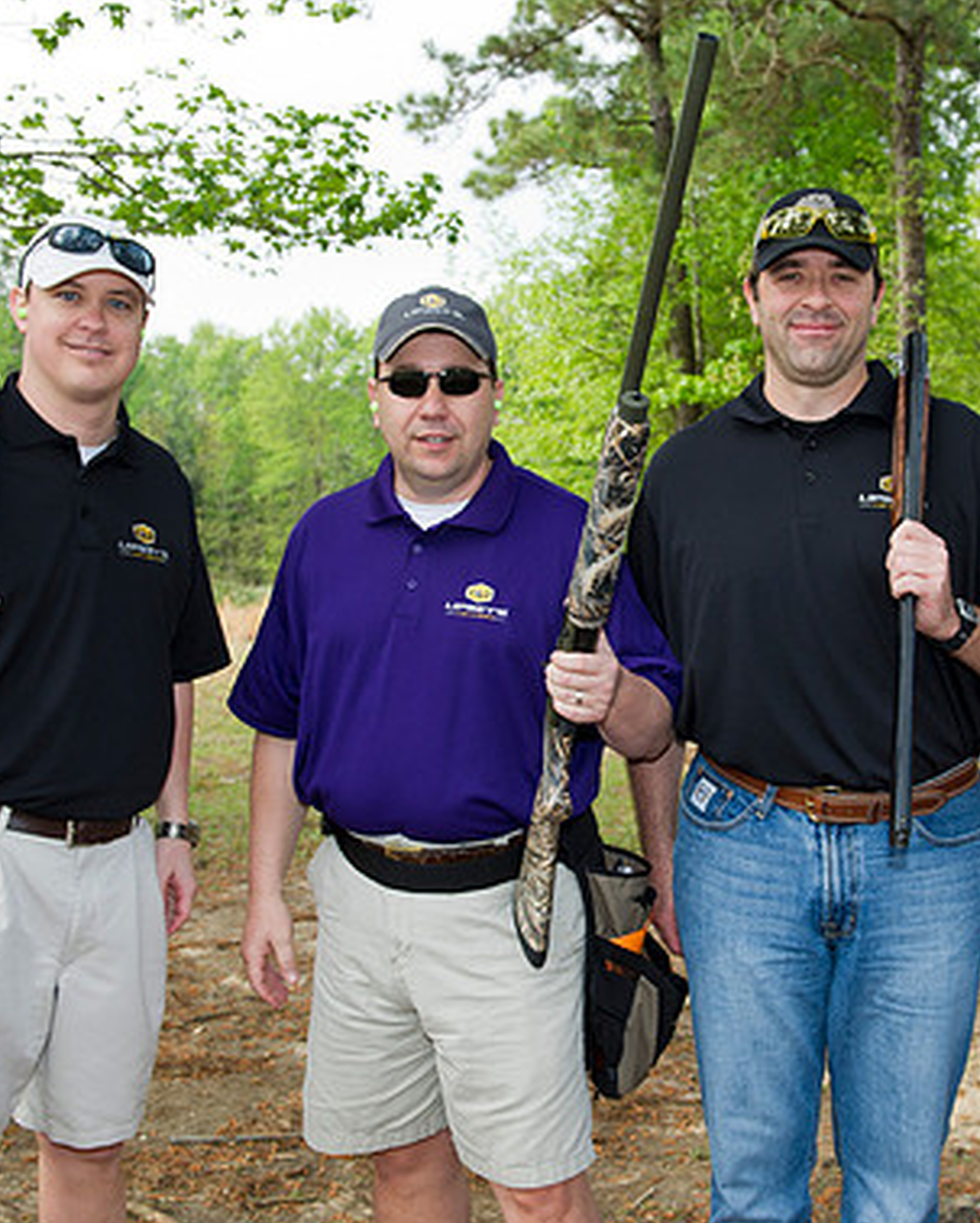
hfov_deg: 32.6
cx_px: 631
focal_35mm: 46
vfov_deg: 40.3
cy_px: 621
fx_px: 1666
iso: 320
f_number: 5.6
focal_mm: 32
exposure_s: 1/250
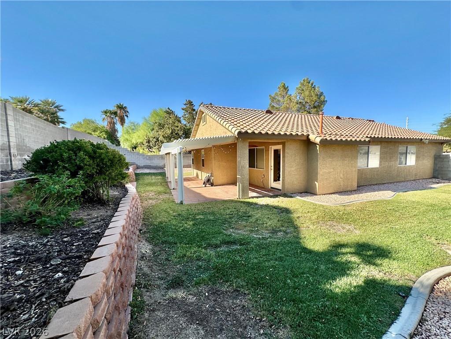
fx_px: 182
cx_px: 226
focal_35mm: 14
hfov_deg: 102.1
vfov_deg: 85.7
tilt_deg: -3.7
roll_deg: +0.8
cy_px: 170
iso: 40
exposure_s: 1/972
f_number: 2.2
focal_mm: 2.22
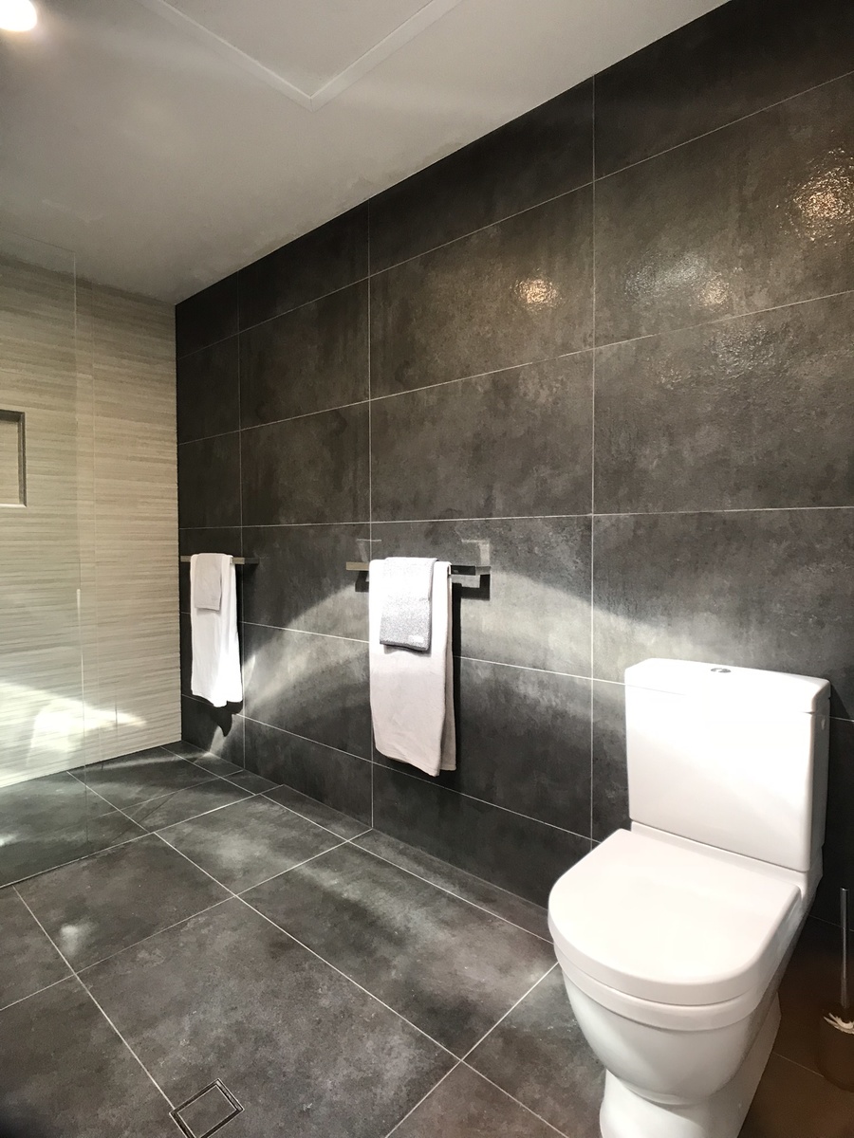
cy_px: 569
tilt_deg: -1.3
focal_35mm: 28
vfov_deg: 63.4
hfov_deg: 49.7
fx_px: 921
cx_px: 427
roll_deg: +0.5
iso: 40
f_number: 1.8
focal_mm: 3.99
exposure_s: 1/33
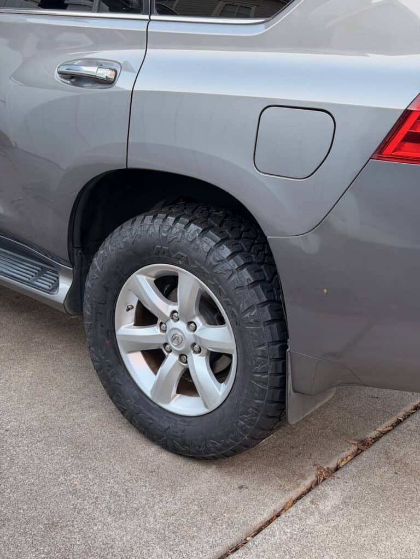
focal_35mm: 48
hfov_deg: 30.3
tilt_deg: -21.7
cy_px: 280
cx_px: 210
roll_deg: -2.8
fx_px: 777
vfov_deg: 39.7
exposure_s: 1/78
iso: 100
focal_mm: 6.76
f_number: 1.78
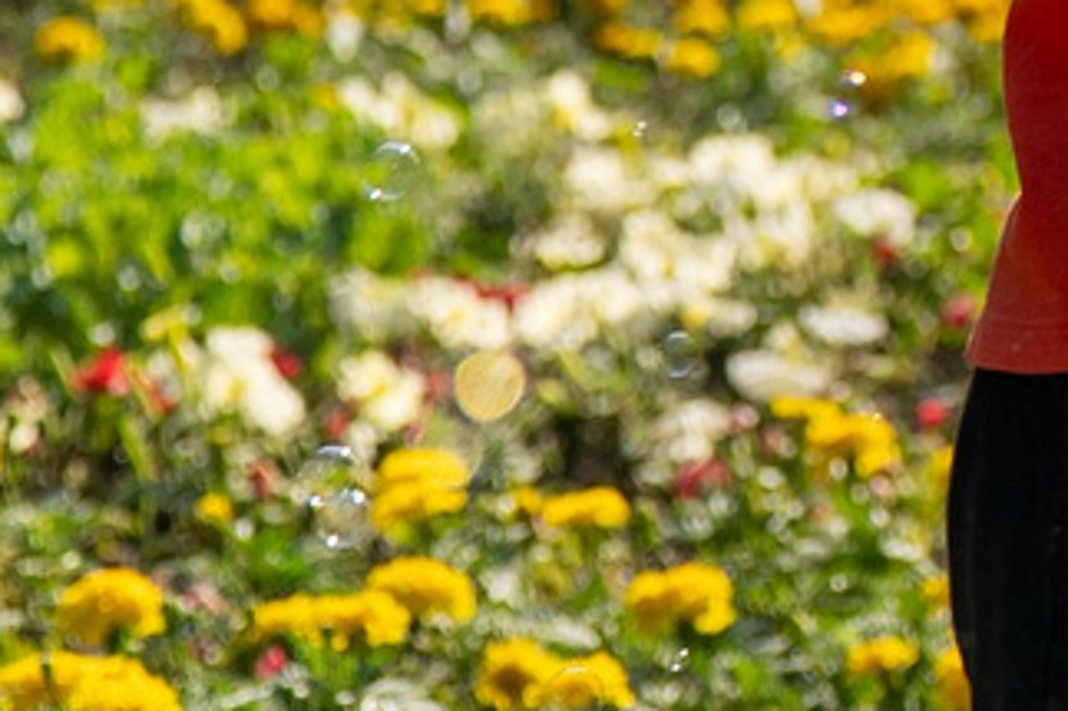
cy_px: -395
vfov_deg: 6.1
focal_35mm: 222
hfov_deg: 8.1
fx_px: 6582
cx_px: 2999
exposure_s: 1/640
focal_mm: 28
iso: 100
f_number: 2.8
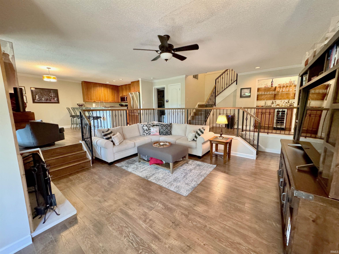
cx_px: 170
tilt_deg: -8.2
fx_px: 137
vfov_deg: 85.7
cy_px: 127
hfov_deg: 102.1
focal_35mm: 14
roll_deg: +0.7
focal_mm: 2.22
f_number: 2.2
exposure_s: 1/60
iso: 800
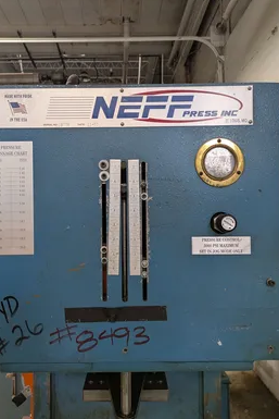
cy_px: 214
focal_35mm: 27
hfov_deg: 47.9
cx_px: 126
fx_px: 314
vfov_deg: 67.4
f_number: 1.89
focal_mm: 5.43
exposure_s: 1/40
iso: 88
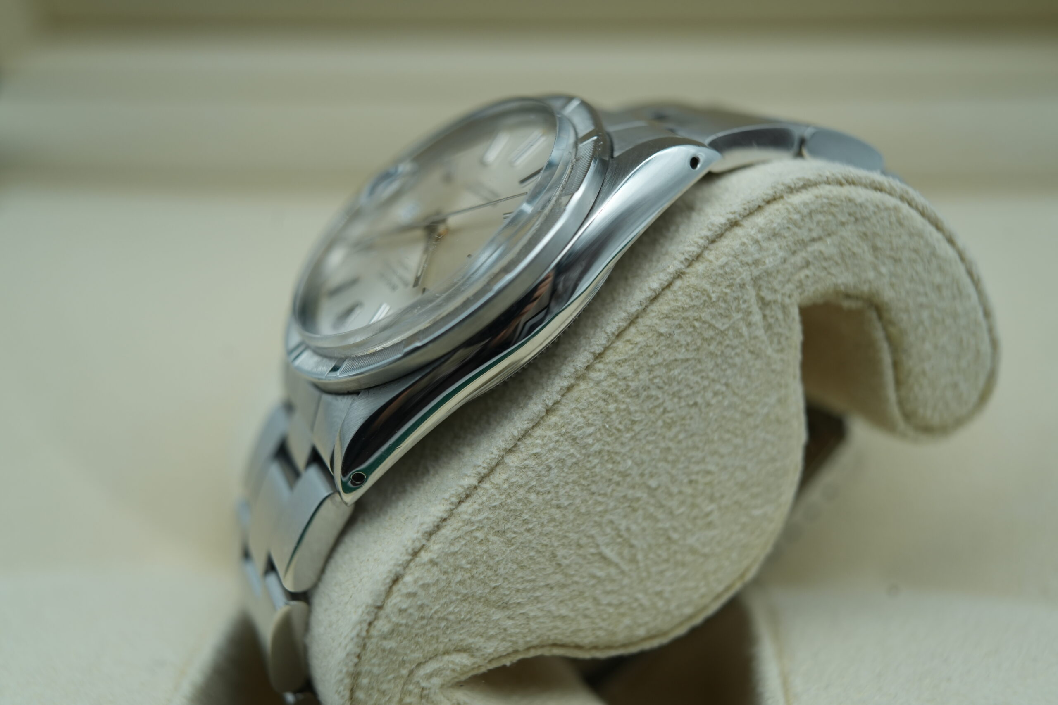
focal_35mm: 35
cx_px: 529
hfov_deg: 54.4
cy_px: 352
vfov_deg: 37.9
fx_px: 1029
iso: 400
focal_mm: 35
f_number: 5
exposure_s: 1/250
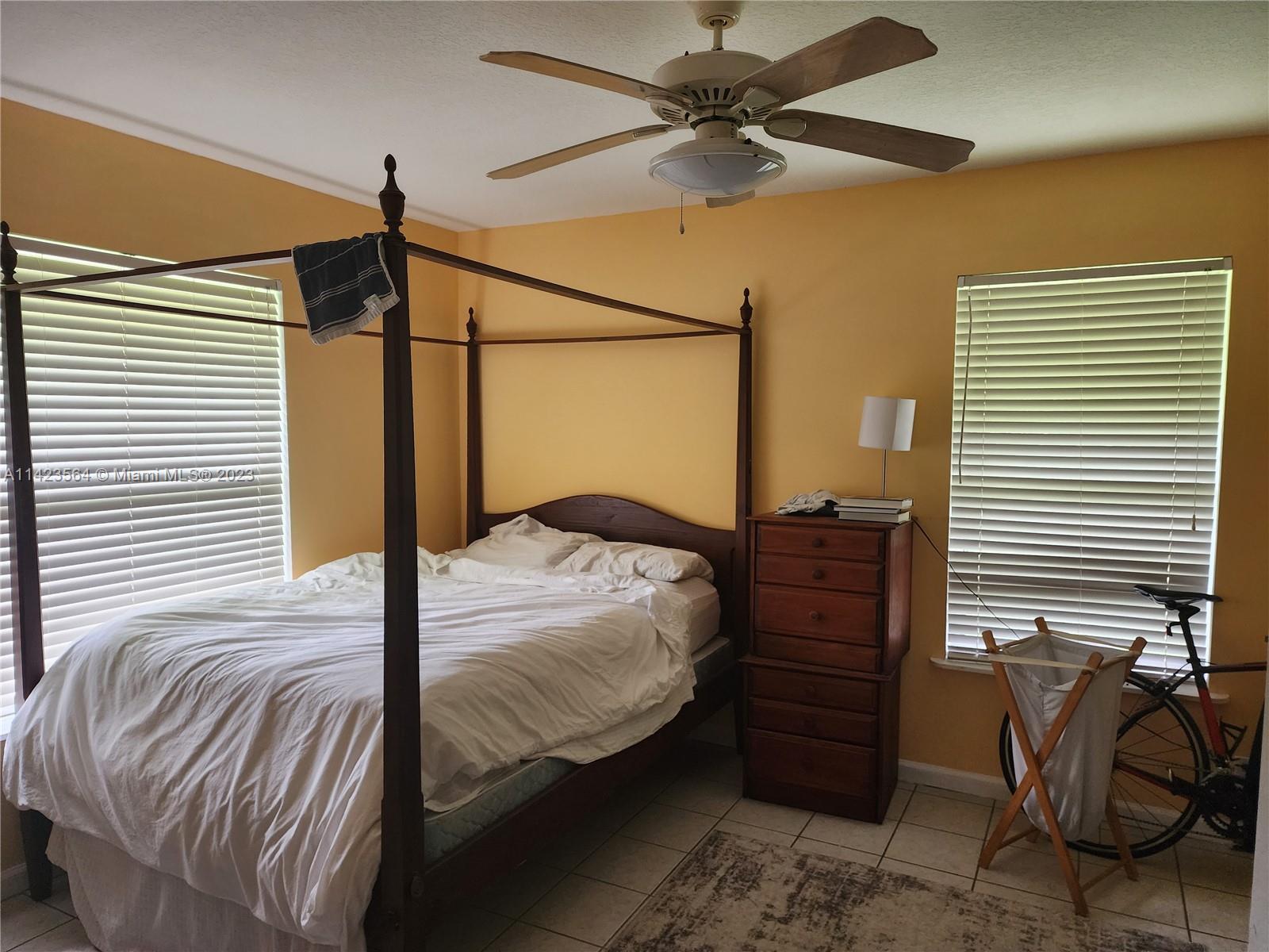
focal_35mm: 23
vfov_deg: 58.9
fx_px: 843
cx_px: 634
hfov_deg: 73.9
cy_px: 476
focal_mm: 6.4
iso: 320
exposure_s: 1/120
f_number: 1.8
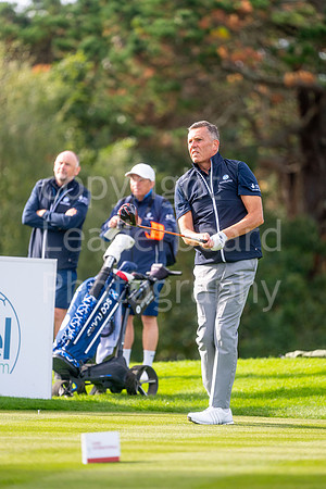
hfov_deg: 4.6
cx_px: 163
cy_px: 244
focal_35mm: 300
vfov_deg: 6.9
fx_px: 4075
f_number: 4
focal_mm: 300
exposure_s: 1/1600
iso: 400
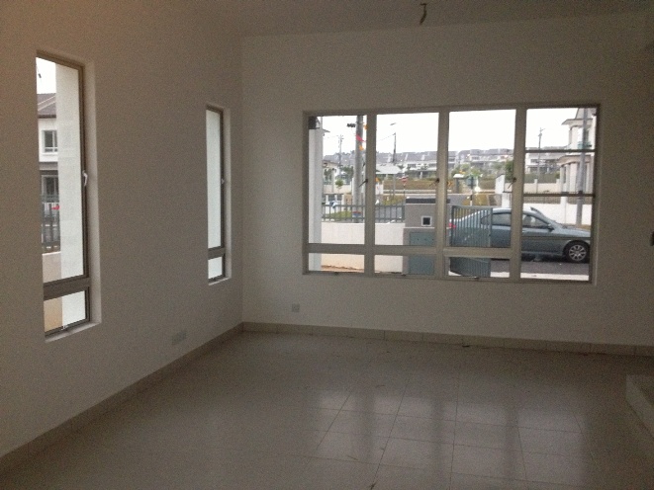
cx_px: 327
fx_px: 661
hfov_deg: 52.6
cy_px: 245
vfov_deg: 40.7
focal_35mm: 35
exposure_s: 1/17
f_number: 2.4
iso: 400
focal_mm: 4.28
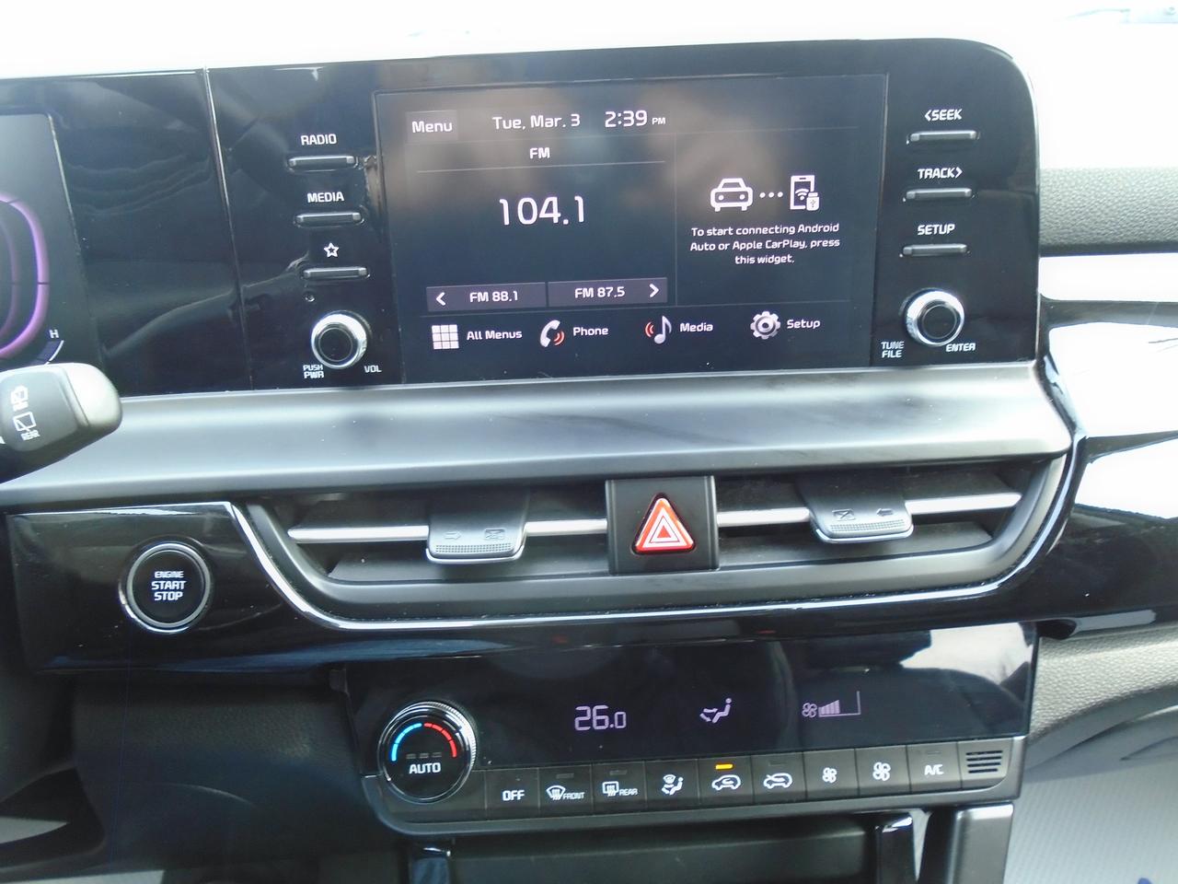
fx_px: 885
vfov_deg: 53.1
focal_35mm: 26
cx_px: 589
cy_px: 442
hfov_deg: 67.3
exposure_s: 1/30
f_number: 3.2
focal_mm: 4.6
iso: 160
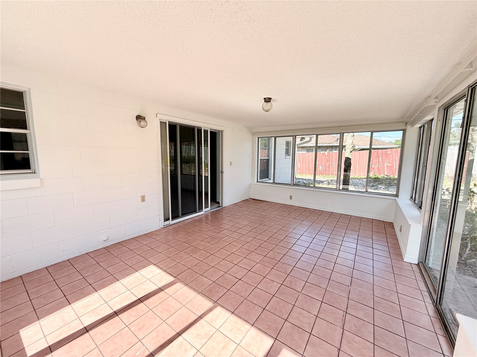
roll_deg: +0.0
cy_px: 178
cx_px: 238
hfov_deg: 102.1
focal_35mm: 14
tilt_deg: -5.4
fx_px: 193
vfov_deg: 85.7
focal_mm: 2.22
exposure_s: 1/346
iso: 50
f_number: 2.2
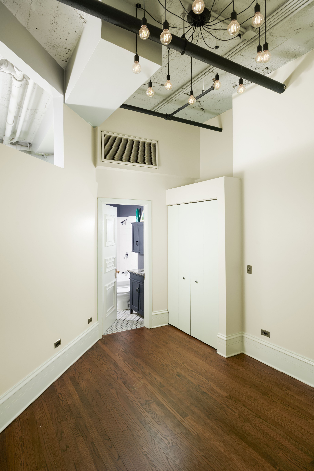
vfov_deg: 86.9
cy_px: 236
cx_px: 157
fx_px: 249
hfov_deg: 64.5
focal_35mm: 19
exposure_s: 1/125
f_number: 10
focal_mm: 19
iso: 200
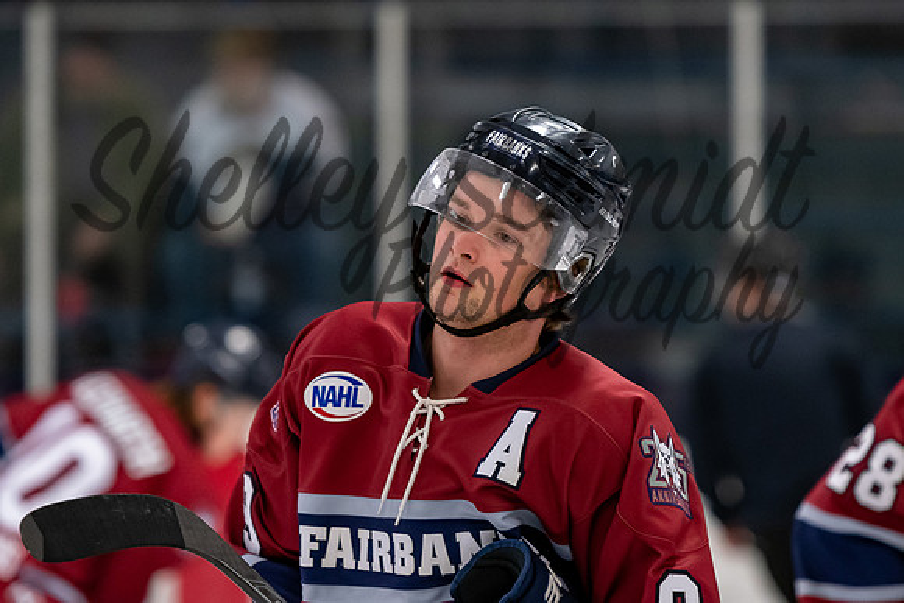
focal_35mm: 326
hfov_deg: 6.3
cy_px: 277
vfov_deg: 4.2
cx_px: 495
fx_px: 8182
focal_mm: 190
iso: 2000
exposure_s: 1/800
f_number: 3.2
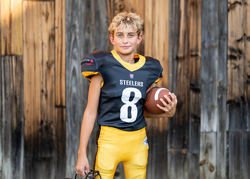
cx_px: 122
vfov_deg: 24.9
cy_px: 83
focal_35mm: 57
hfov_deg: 34.4
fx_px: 404
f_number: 1.2
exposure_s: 1/1600
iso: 100
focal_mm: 50
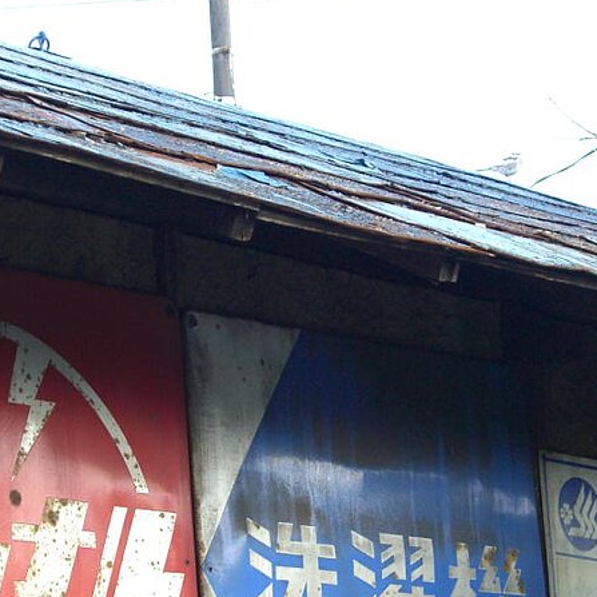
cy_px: 387
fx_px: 3083
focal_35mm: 158
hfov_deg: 11.1
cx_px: 254
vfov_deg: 11.1
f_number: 4.3
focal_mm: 16.3
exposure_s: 1/125
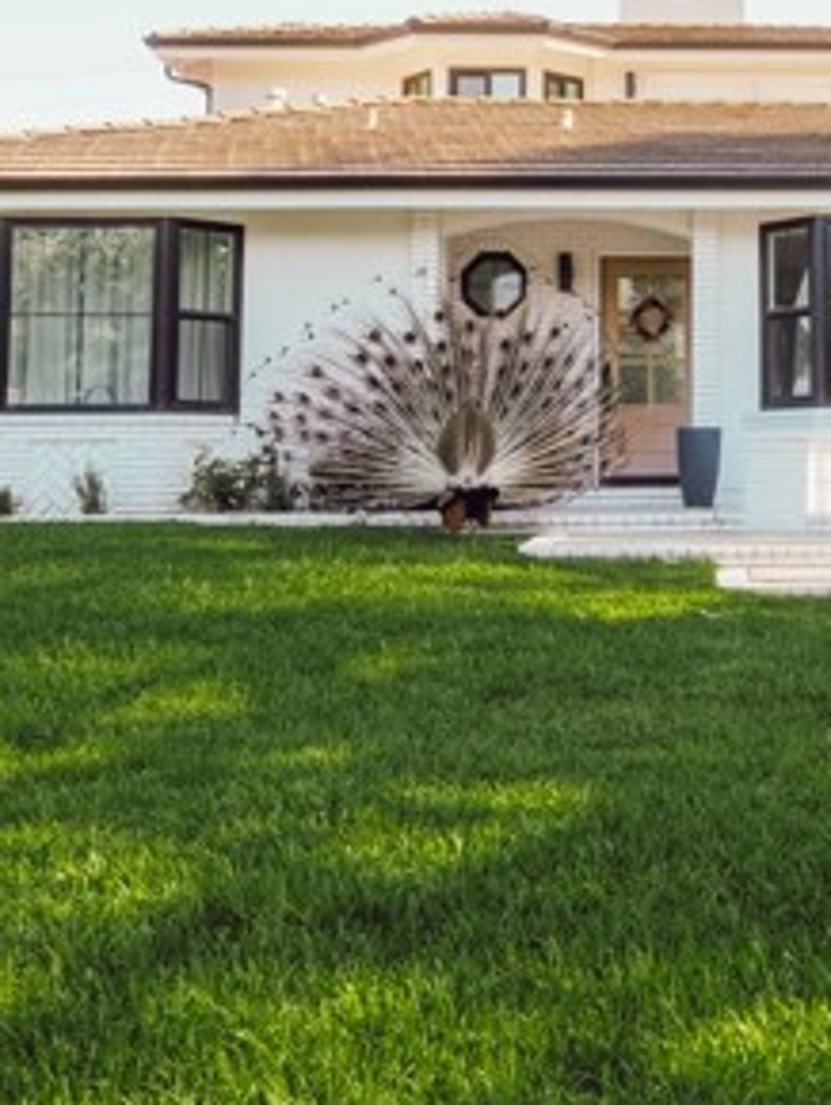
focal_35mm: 53
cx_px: 827
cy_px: 341
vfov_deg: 35.7
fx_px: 1694
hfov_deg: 26.2
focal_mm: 25
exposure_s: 1/60
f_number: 22
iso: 1000
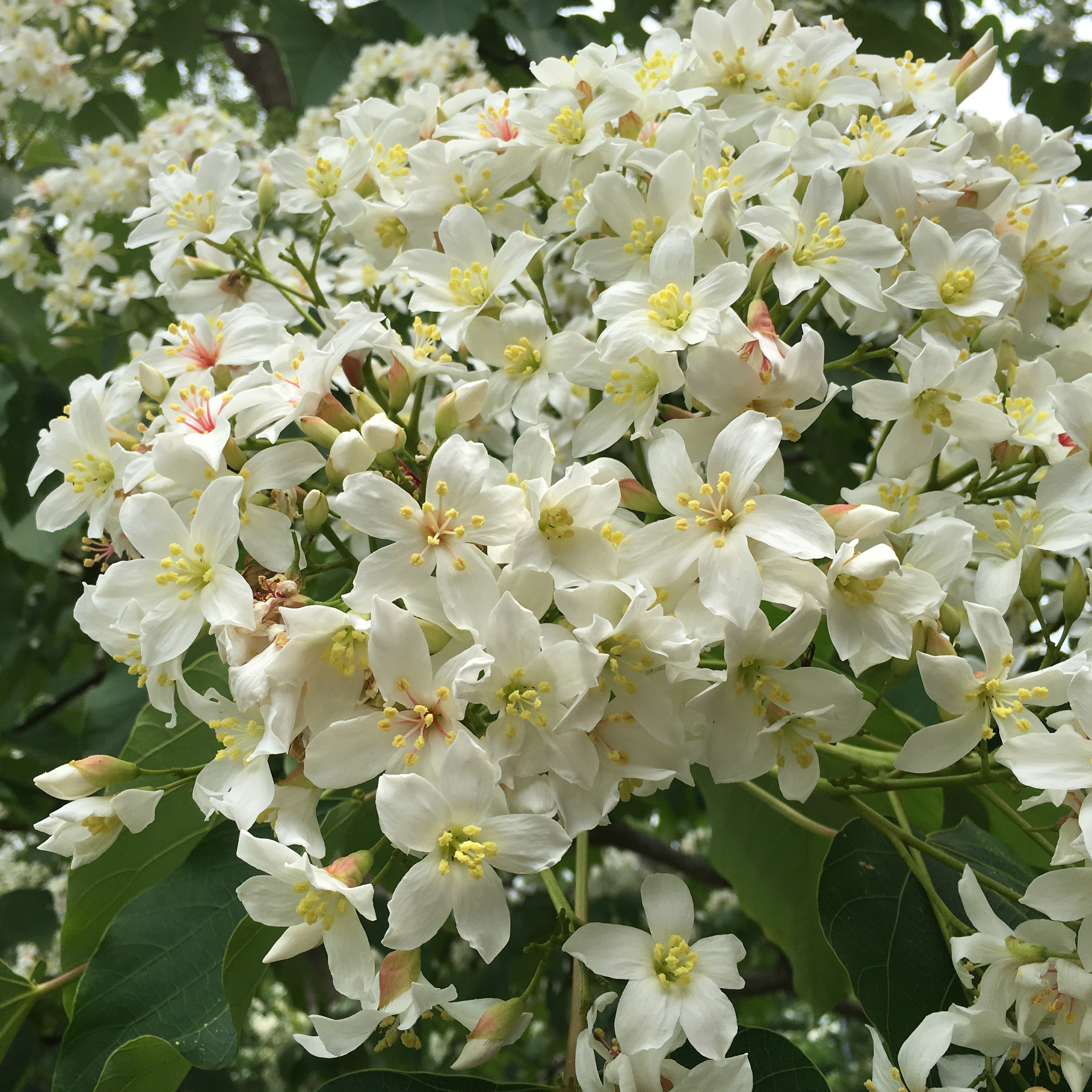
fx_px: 1249
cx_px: 509
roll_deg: +5.7
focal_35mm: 35
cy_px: 551
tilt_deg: +21.6
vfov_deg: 47.2
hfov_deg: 47.2
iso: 25
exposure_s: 1/1304
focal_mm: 4.15
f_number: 2.2
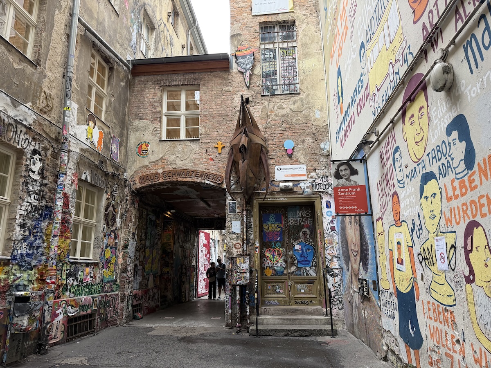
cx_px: 246
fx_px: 340
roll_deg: +1.6
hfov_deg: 71.6
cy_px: 184
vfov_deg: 56.8
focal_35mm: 24
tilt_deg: +12.7
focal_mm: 6.76
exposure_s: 1/121
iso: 160
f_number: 1.78
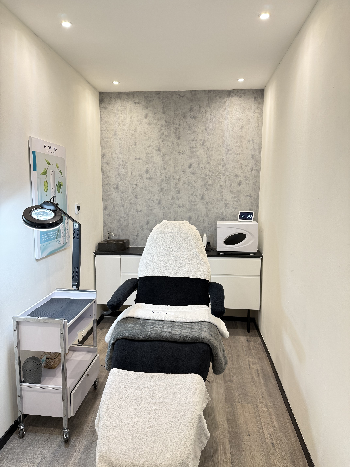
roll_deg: -0.3
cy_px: 234
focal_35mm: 24
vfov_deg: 71.6
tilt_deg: -8.3
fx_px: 324
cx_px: 175
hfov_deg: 56.8
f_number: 1.78
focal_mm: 6.76
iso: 160
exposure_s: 1/50
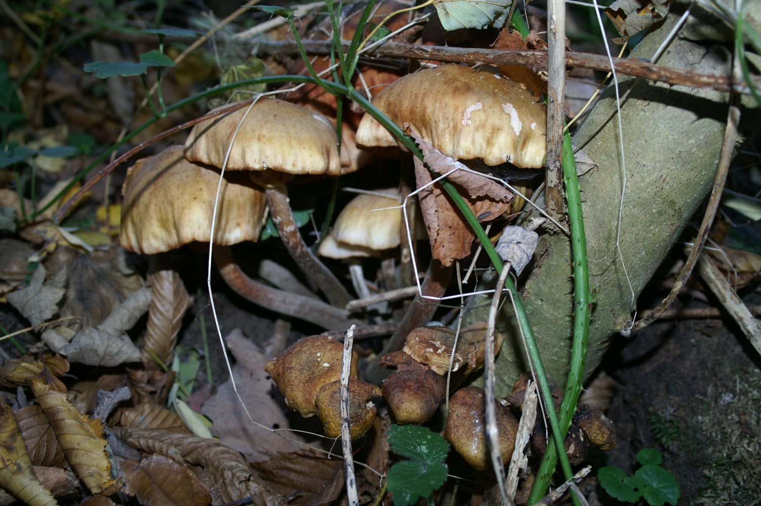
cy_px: 253
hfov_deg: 46.4
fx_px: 887
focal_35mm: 42
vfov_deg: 31.8
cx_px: 380
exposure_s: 1/60
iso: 200
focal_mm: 28
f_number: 5.6
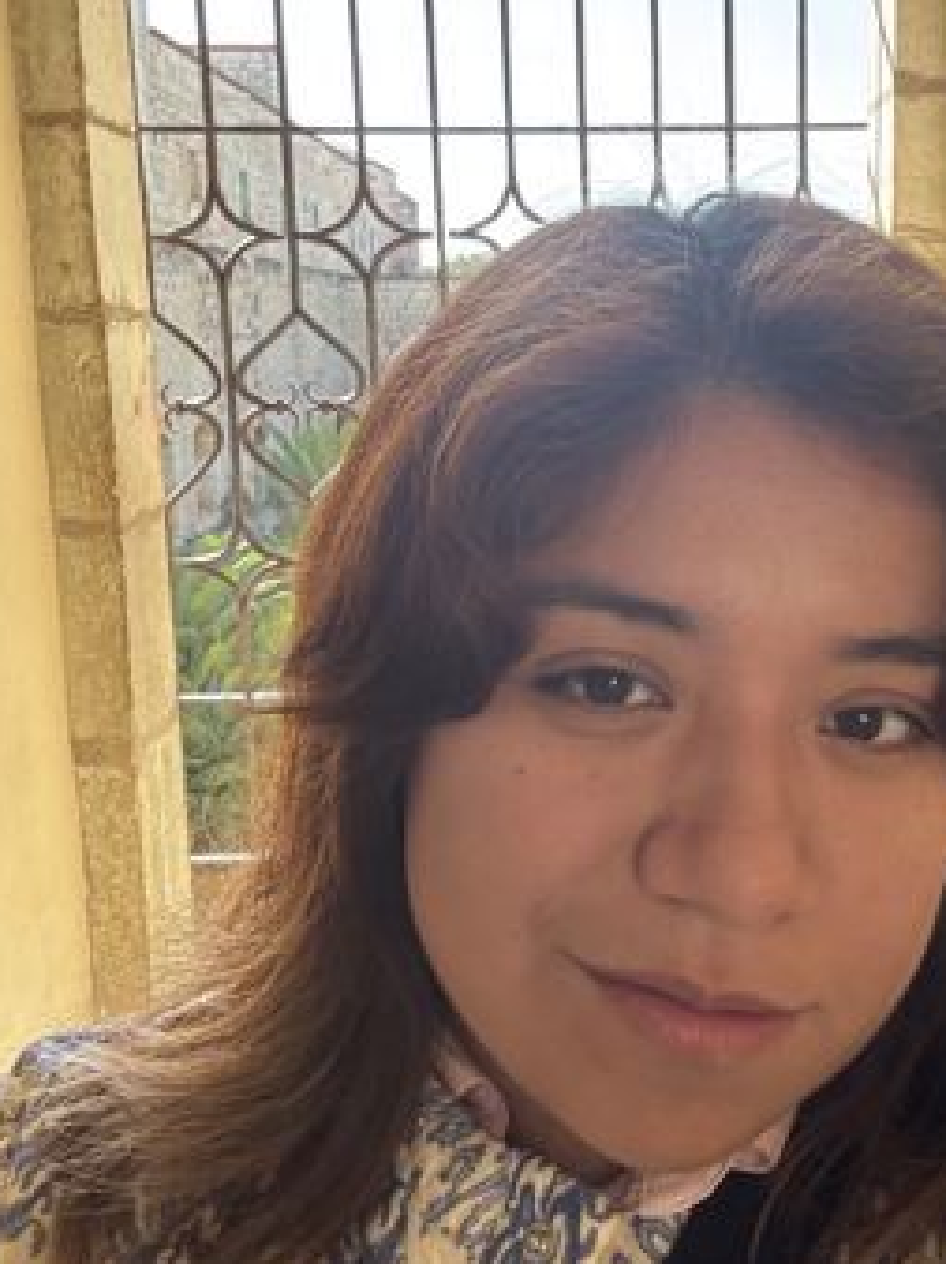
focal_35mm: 40
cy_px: 555
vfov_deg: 46.7
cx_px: 684
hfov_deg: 35.3
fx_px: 1459
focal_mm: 2.69
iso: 64
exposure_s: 1/121
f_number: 1.9
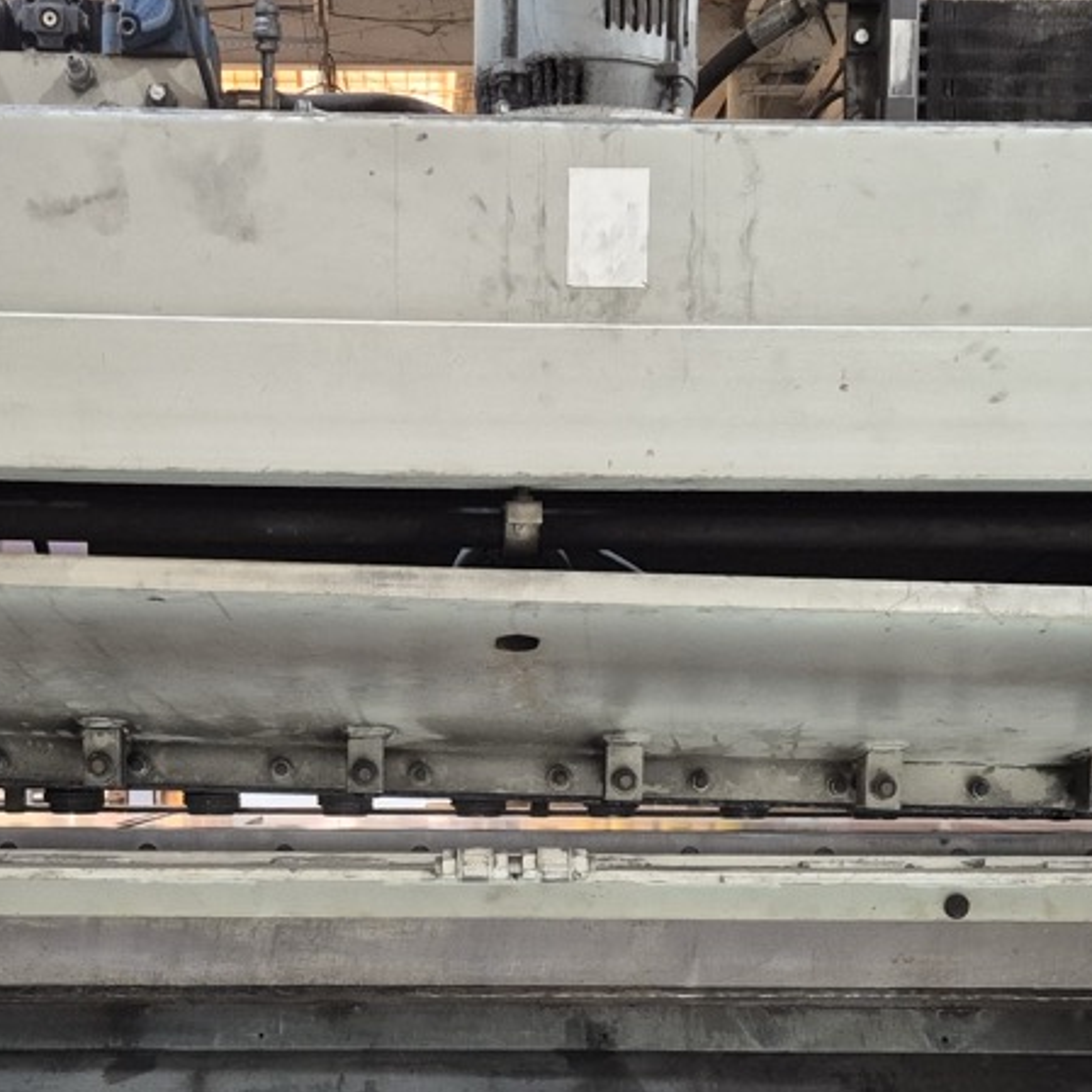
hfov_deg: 29.5
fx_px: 2070
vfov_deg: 28.7
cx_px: 506
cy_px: 917
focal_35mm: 58
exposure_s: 1/120
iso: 640
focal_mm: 5.4
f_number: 1.8
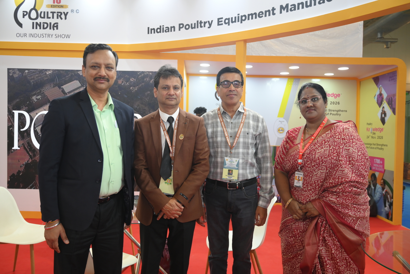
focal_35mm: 28
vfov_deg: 45.7
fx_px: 325
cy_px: 137
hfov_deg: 64.5
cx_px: 205
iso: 640
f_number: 4
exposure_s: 1/160
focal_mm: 28.5
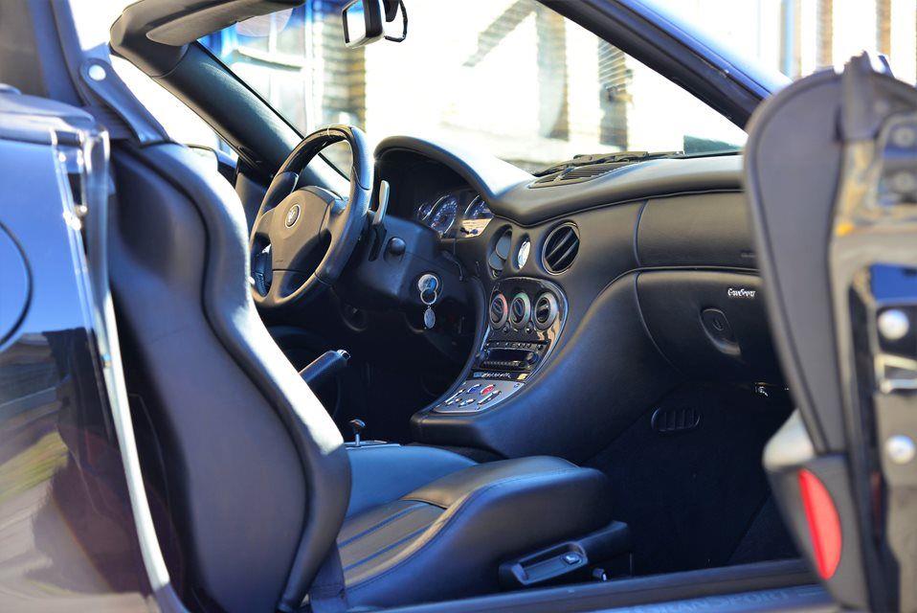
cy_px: 306
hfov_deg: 27.0
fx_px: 1911
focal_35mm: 75
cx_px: 458
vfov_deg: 18.2
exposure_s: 1/100
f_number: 5
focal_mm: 75
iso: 250
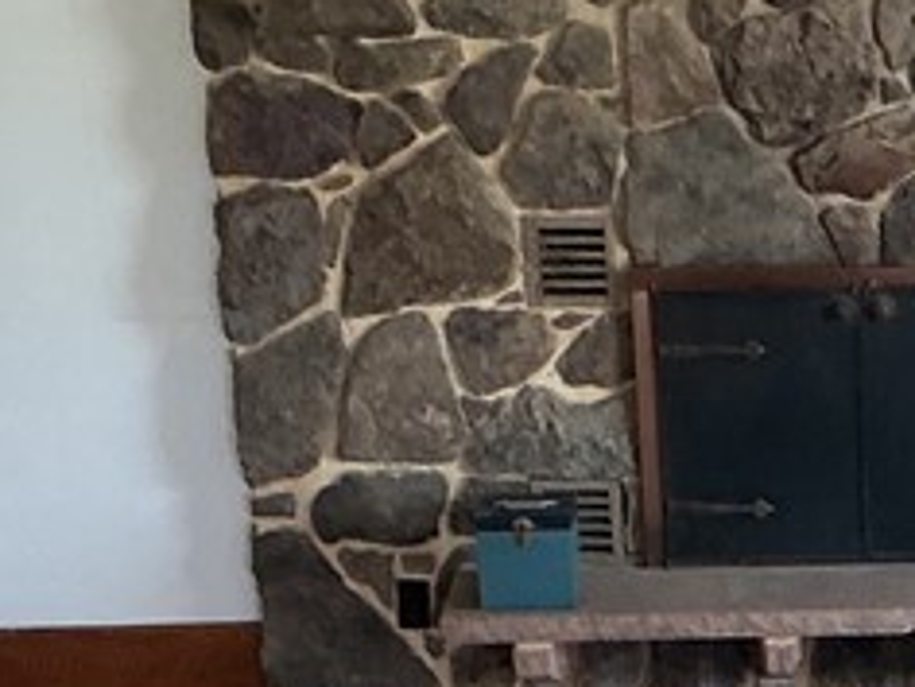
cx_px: 1167
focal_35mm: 126
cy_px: 959
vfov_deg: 11.4
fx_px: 3331
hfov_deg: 15.0
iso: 80
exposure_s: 1/60
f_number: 1.8
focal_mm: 3
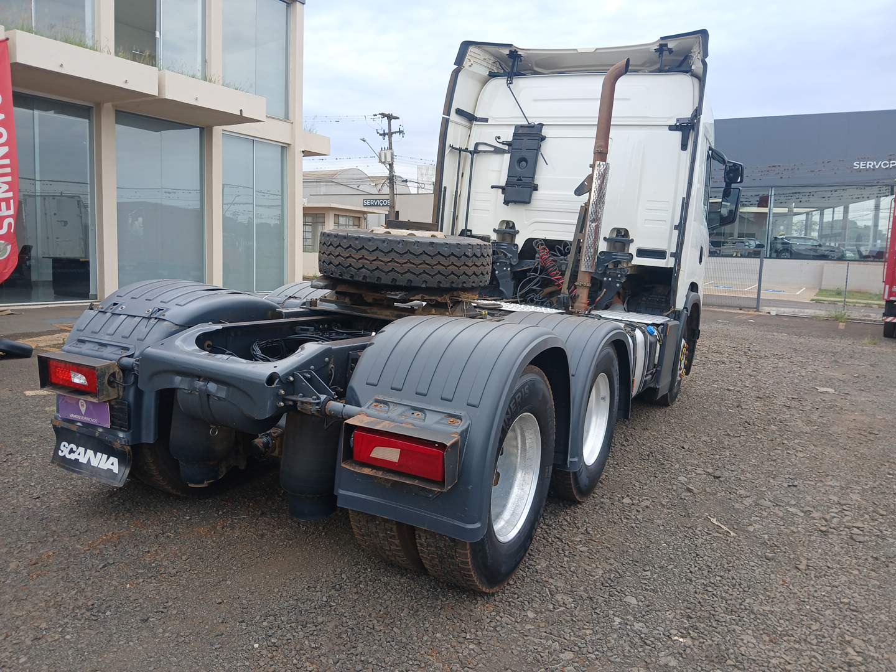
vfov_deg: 53.1
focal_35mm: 26
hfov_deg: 67.3
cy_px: 336
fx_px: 673
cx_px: 448
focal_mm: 3.98
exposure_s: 1/133
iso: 20
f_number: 1.8
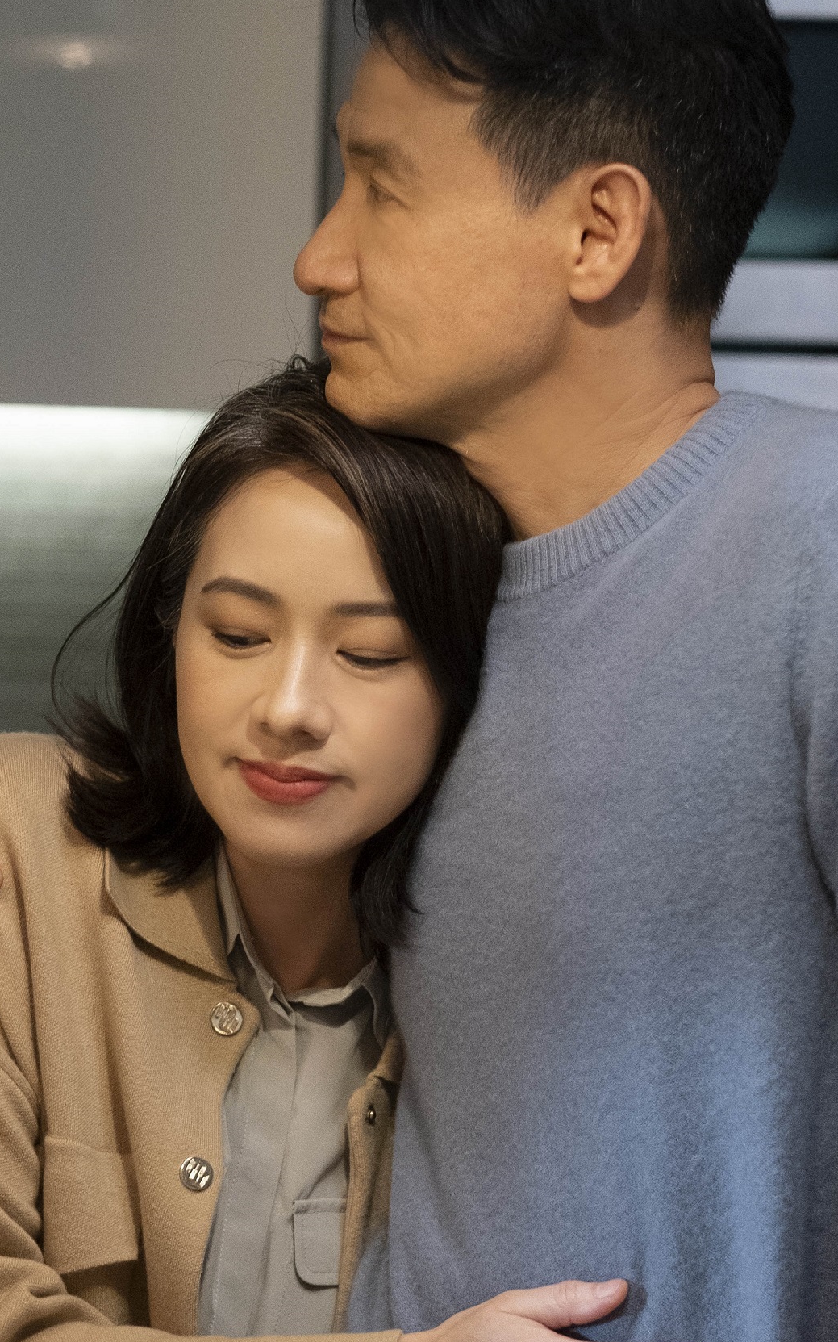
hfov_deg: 9.1
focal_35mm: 144
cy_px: 763
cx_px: 421
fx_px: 5263
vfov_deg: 14.5
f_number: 2
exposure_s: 1/320
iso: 3200
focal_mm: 56
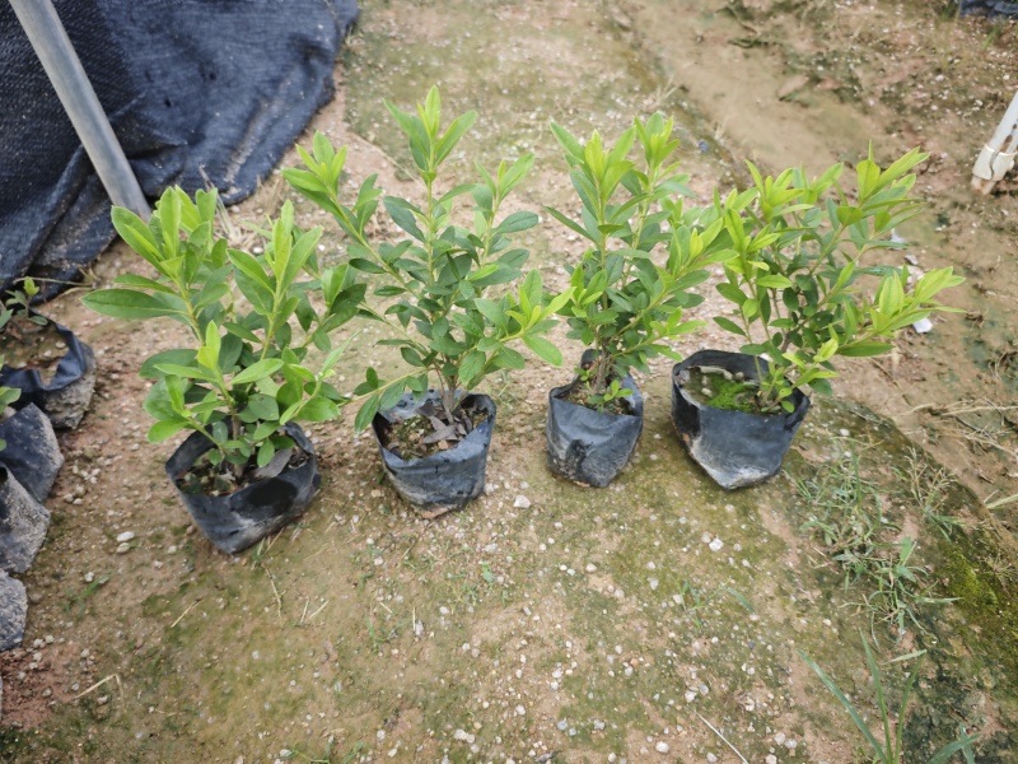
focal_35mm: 23
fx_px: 676
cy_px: 382
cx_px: 509
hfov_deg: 73.9
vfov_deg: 58.9
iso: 50
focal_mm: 6.55
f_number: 1.6
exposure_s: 1/188
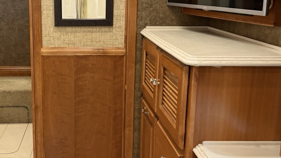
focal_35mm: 49
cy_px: 70
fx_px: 365
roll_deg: +0.8
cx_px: 78
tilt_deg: -8.5
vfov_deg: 24.4
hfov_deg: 41.1
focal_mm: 6.76
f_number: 1.78
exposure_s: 1/60
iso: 800
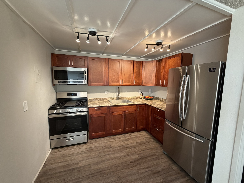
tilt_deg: -5.8
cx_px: 122
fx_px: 99
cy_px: 92
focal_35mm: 14
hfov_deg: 102.1
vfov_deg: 85.7
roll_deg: -0.6
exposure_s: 1/60
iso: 200
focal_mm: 2.22
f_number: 2.2
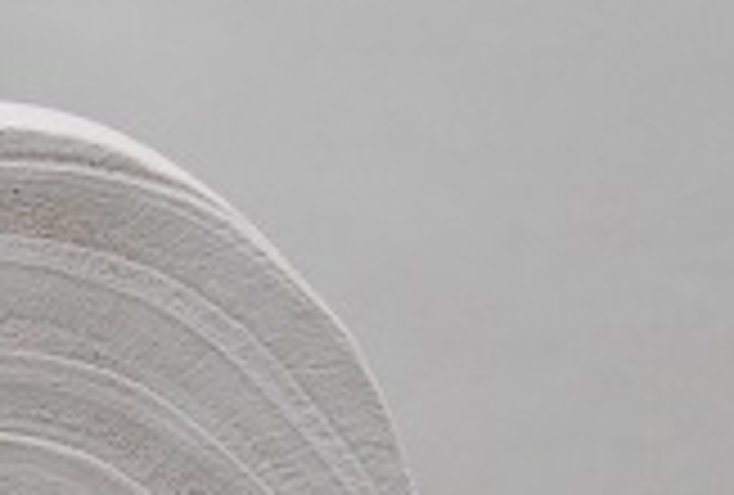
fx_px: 4912
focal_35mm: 240
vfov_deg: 5.7
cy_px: 706
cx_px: -502
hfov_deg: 8.3
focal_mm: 30
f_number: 11
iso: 800
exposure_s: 1/30
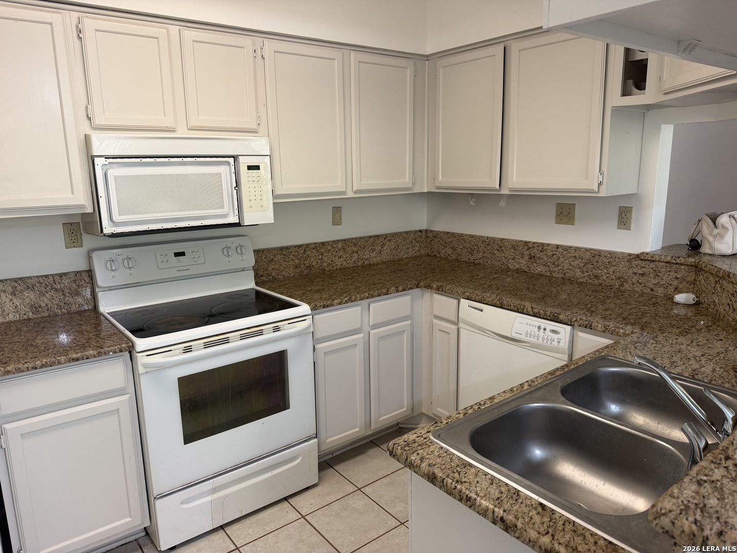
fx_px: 511
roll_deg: +2.4
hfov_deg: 71.6
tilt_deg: -12.2
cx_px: 368
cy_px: 276
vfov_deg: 56.8
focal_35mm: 24
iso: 160
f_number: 1.78
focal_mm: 6.76
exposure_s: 1/60
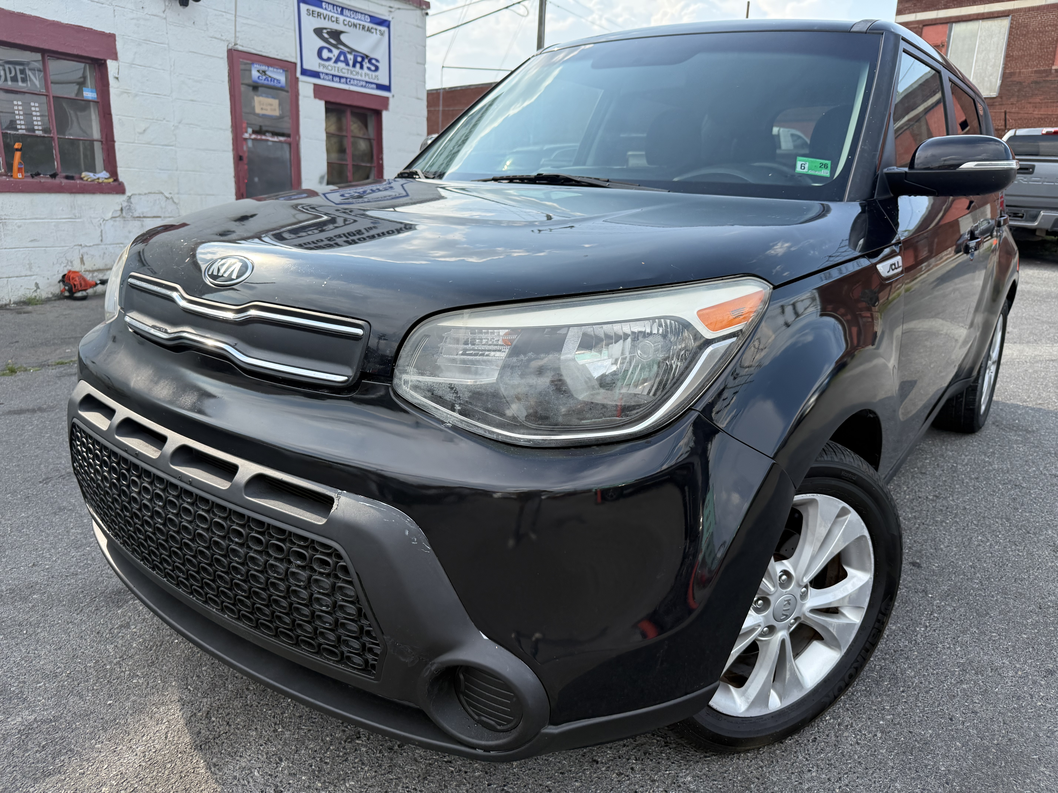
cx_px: 529
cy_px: 396
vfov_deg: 56.8
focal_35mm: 24
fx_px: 734
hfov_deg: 71.6
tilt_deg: -14.8
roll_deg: -1.8
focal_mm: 6.76
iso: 100
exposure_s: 1/2299
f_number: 1.78
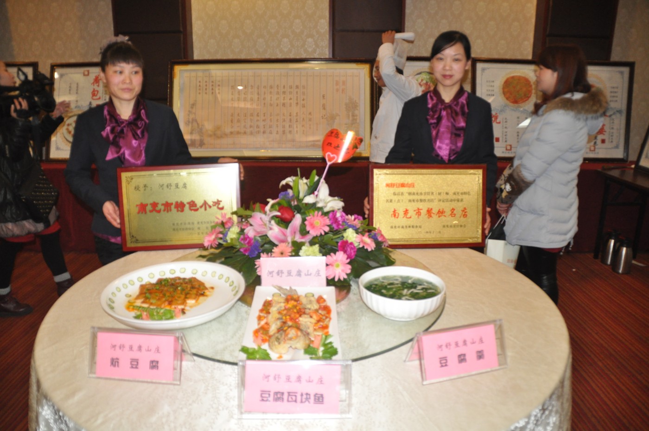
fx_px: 486
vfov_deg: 47.8
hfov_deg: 67.5
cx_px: 324
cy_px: 216
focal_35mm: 27
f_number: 4.5
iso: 1000
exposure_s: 1/60
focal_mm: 18
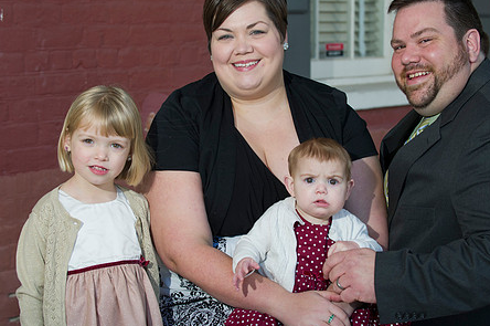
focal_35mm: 102
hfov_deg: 20.0
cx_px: 249
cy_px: 157
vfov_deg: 13.4
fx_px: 1387
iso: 250
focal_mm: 78
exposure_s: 1/250
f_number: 3.5
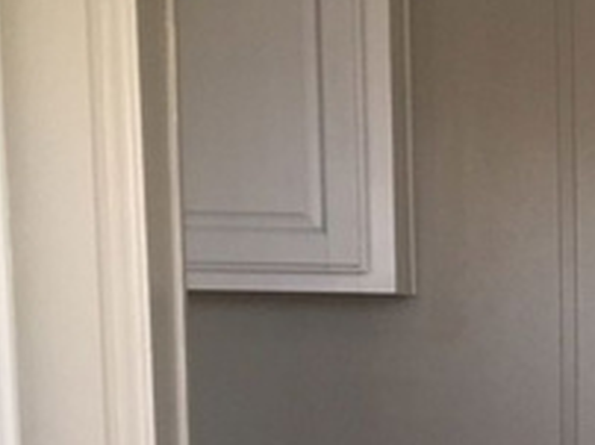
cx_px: 816
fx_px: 1579
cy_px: 480
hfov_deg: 19.4
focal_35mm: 92
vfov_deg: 15.6
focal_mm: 4.15
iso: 200
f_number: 2.2
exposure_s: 1/24
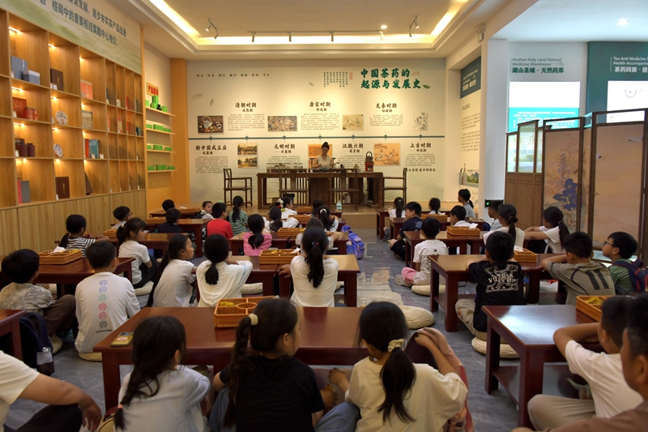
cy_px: 216
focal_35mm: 28
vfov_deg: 46.4
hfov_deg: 65.5
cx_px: 324
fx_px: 504
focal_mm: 28
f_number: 5.6
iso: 1000
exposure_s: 1/125
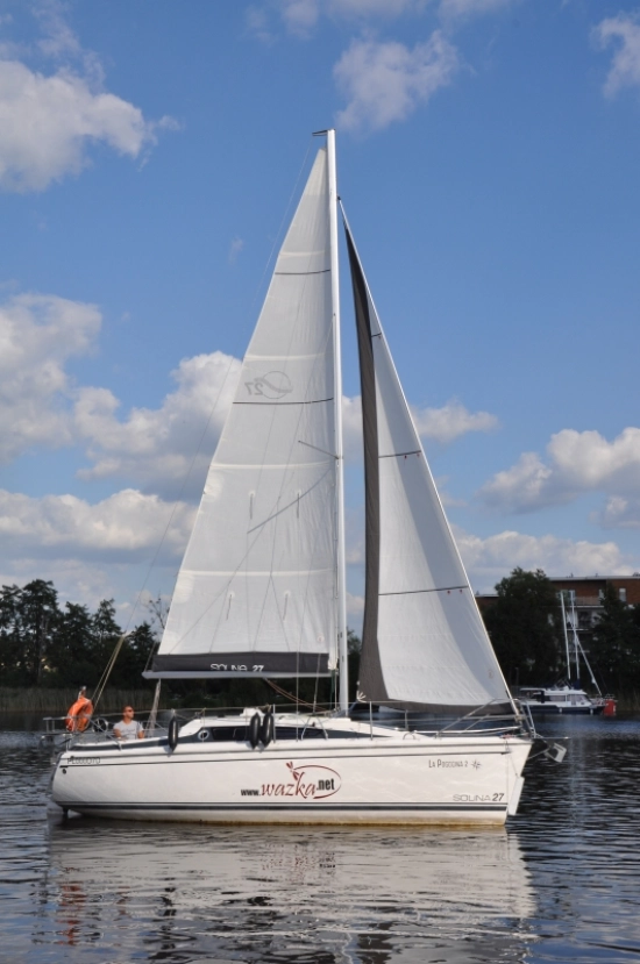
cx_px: 320
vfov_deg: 37.9
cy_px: 482
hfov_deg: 25.7
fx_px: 1405
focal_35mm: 52
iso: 200
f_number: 16
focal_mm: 35
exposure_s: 1/250
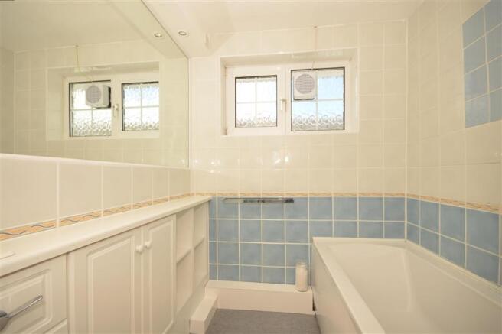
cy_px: 167
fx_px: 209
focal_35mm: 15
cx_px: 251
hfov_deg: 100.4
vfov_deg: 77.3
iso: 400
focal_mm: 10
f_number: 7.1
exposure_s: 1/200
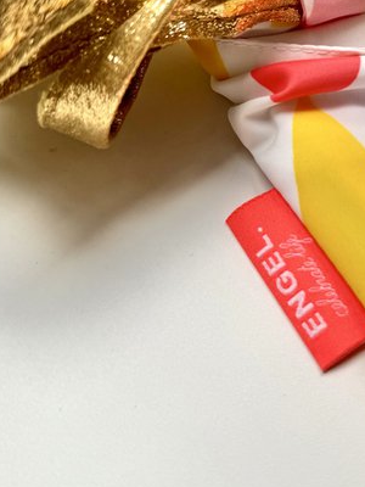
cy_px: 172
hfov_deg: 29.3
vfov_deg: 39.3
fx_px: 675
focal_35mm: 48
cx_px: 315
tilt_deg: -55.7
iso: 80
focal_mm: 6.76
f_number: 1.78
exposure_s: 1/532
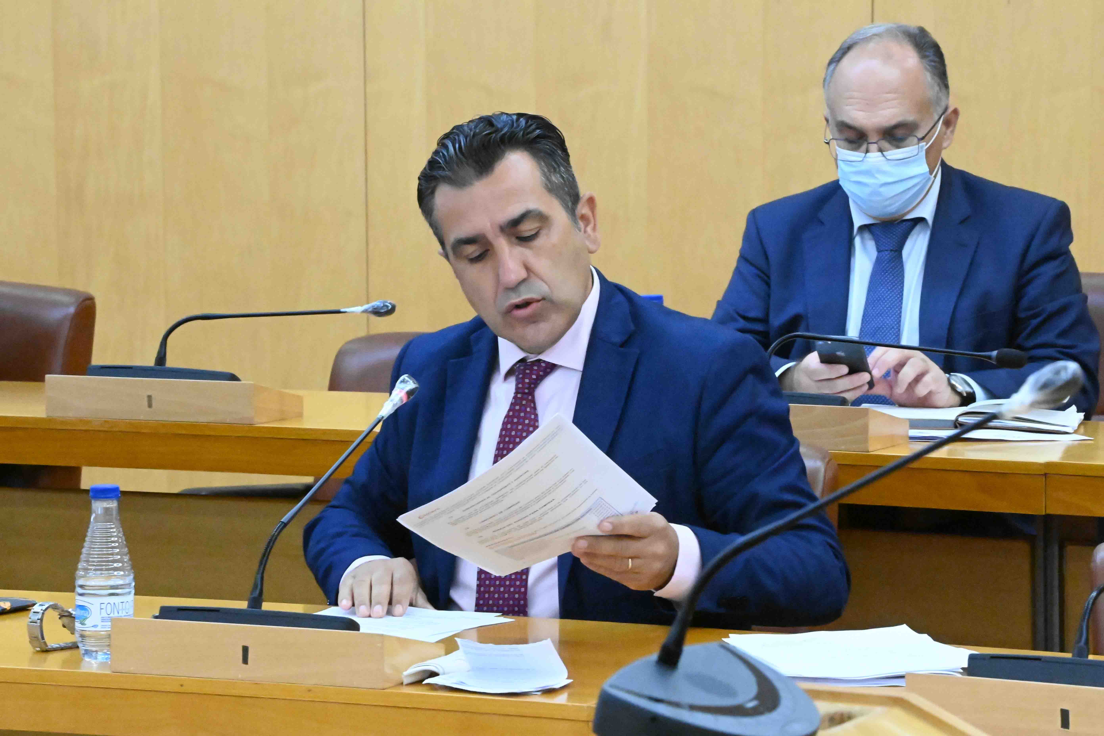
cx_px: 552
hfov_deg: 12.1
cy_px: 368
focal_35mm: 170
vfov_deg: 8.1
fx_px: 5213
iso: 64000
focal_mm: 170
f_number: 20
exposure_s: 1/160
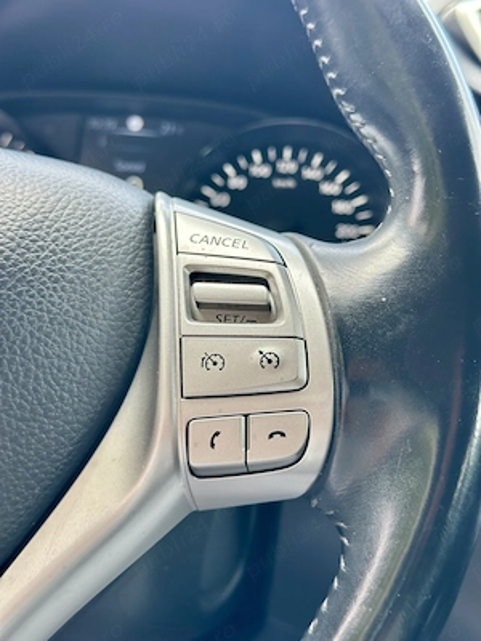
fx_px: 889
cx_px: 240
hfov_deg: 30.3
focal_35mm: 48
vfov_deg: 39.7
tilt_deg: -9.5
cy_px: 320
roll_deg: -5.6
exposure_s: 1/121
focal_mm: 6.86
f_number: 1.78
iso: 64
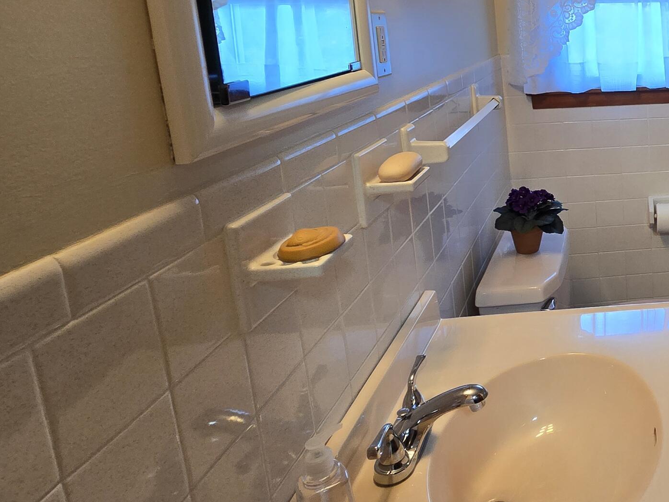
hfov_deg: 49.2
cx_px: 697
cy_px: 115
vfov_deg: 47.6
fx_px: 541
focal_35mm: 28
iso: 160
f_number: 2.2
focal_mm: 2.2
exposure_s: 1/60
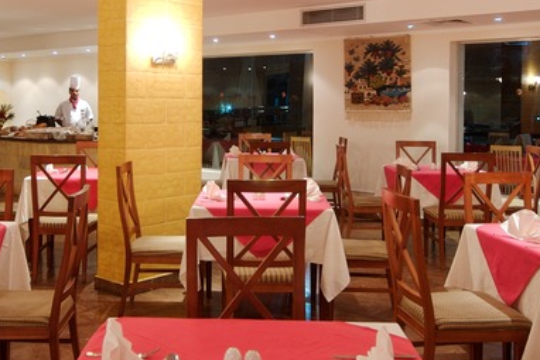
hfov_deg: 44.3
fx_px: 660
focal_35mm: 44
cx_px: 226
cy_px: 107
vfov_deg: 30.2
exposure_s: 1/3
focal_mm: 14
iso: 200
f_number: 5.6
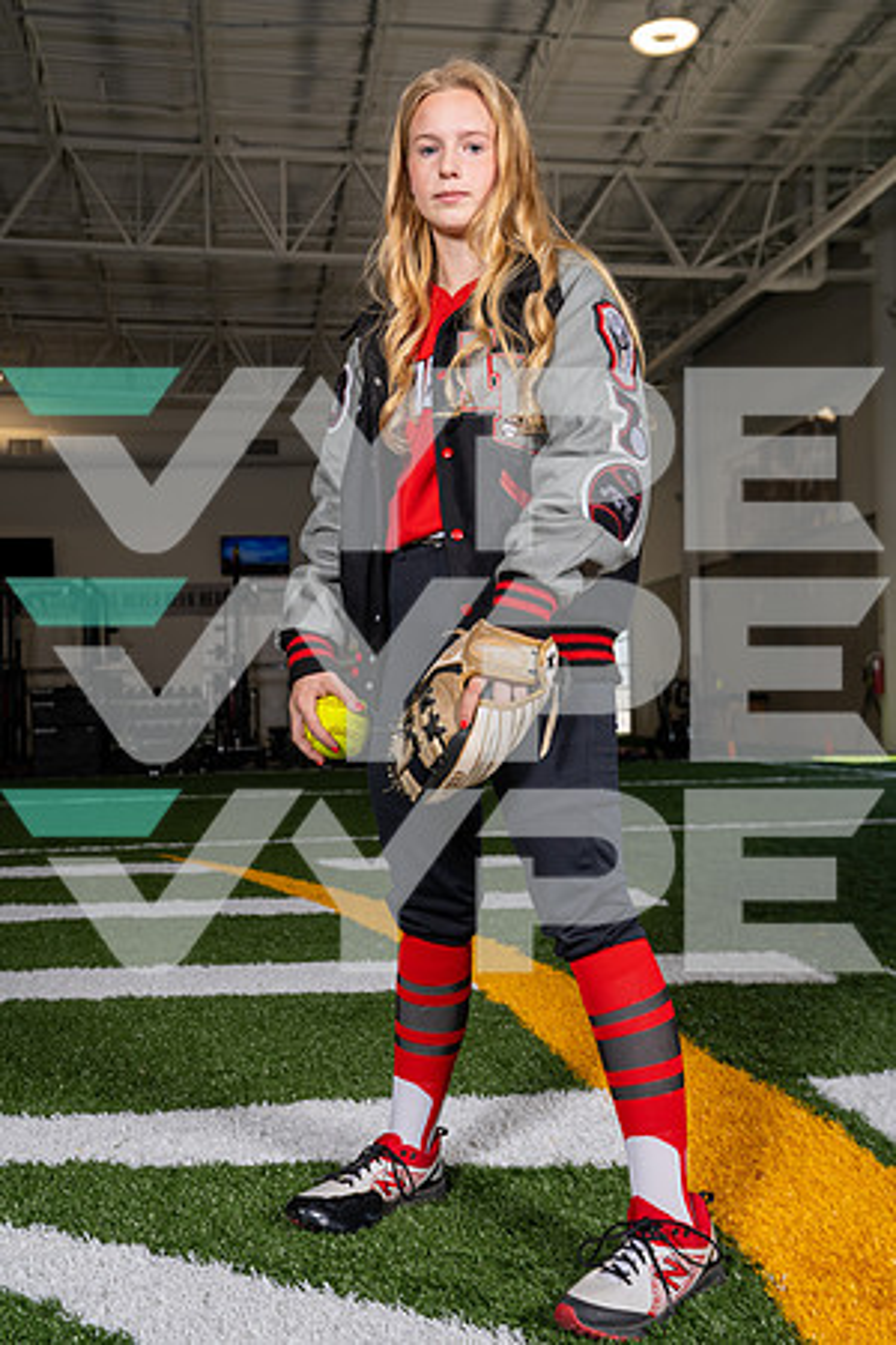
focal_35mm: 41
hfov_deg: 32.6
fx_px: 1531
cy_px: 672
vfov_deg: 47.4
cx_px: 448
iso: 200
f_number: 5.6
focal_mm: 41
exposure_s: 1/200
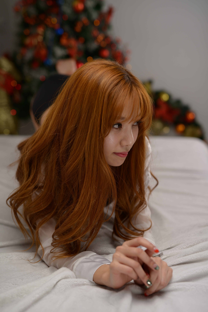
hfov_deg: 27.0
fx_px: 433
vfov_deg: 39.6
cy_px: 156
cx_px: 104
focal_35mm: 50
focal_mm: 50
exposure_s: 1/160
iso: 100
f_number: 2
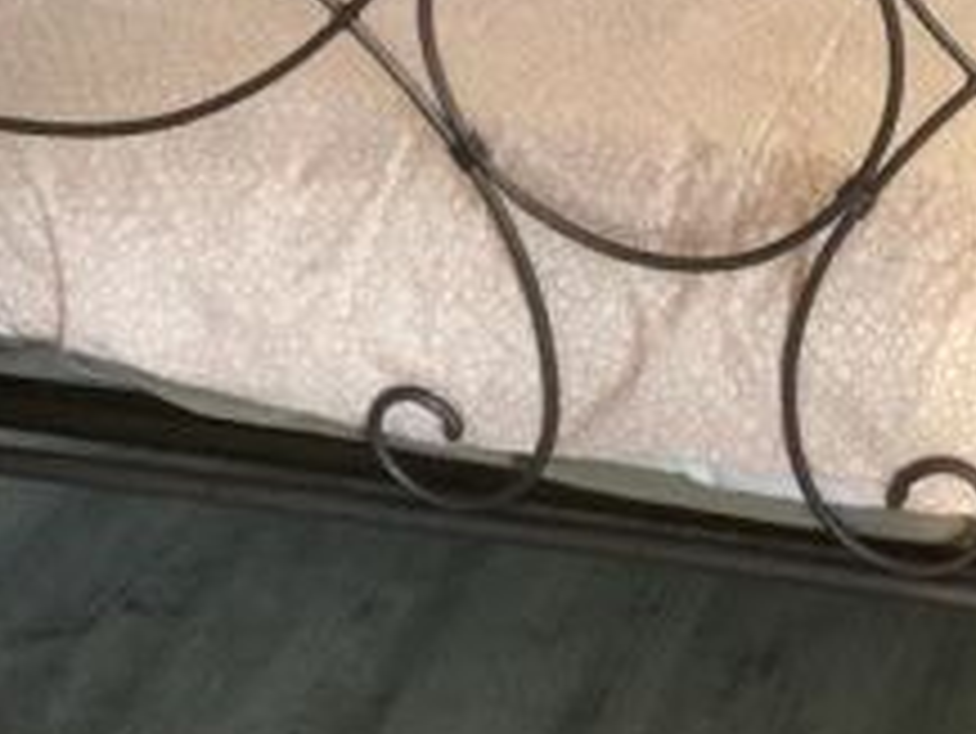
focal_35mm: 100
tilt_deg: -21.5
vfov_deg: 14.1
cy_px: -290
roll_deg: -0.1
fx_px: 2821
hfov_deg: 19.4
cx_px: 801
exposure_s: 1/33
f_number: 2.4
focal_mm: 3.3
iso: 100
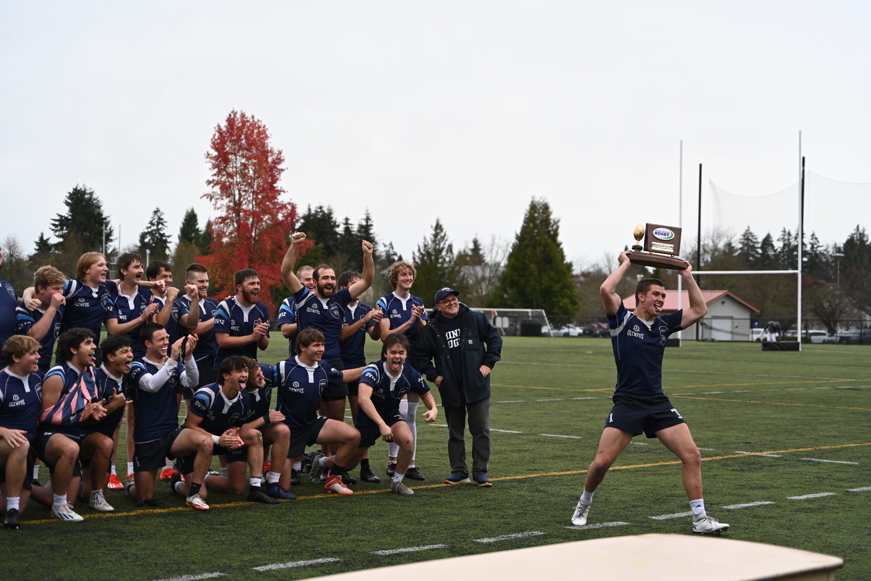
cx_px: 436
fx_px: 1548
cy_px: 290
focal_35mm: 64
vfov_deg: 21.2
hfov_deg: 31.4
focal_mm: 64
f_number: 3.2
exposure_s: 1/1250
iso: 2000
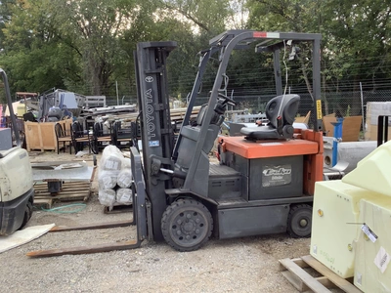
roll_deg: -0.4
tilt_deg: -8.5
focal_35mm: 31
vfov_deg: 45.4
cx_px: 196
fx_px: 350
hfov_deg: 58.4
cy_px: 146
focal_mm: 3.3
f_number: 2.4
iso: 25
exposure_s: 1/100
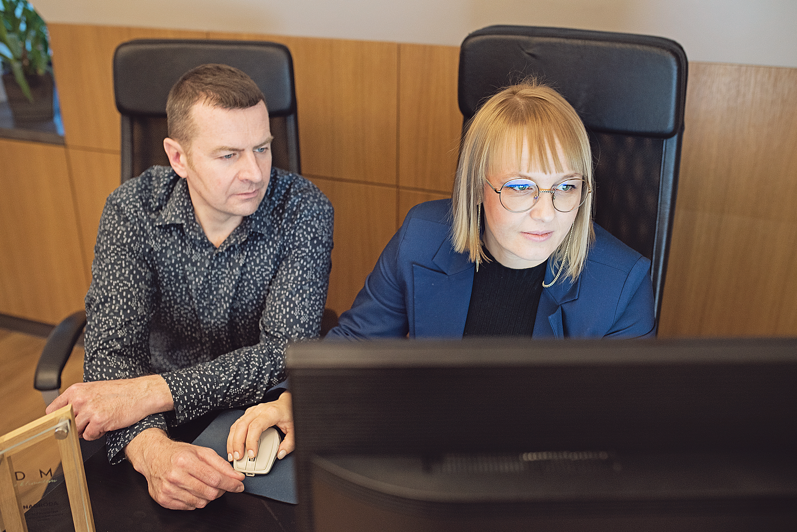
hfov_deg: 54.4
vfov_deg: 37.9
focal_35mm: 35
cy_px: 266
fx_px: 775
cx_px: 398
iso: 1000
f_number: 2.8
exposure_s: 1/60
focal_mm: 35
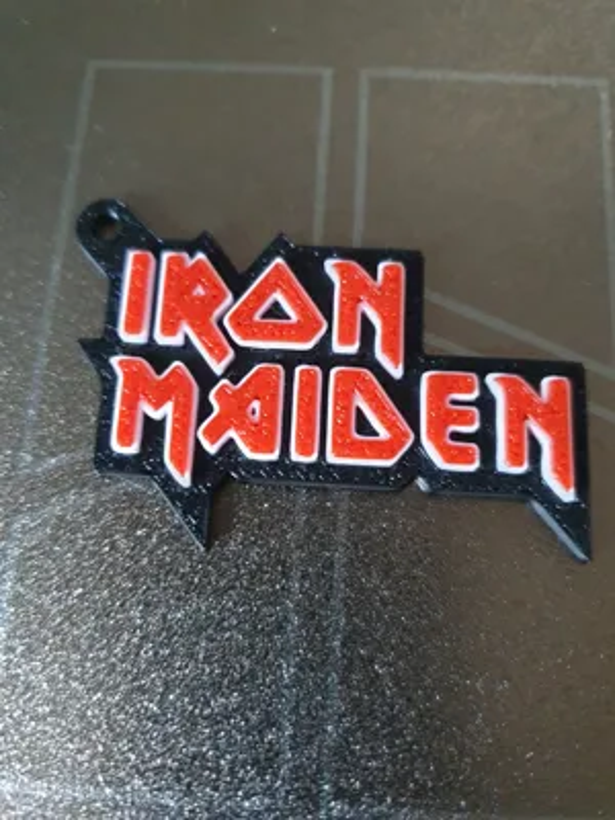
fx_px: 616
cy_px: 410
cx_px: 308
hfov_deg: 53.1
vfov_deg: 67.3
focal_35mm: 26
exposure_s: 1/50
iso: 800
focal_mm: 4.32
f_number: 1.5
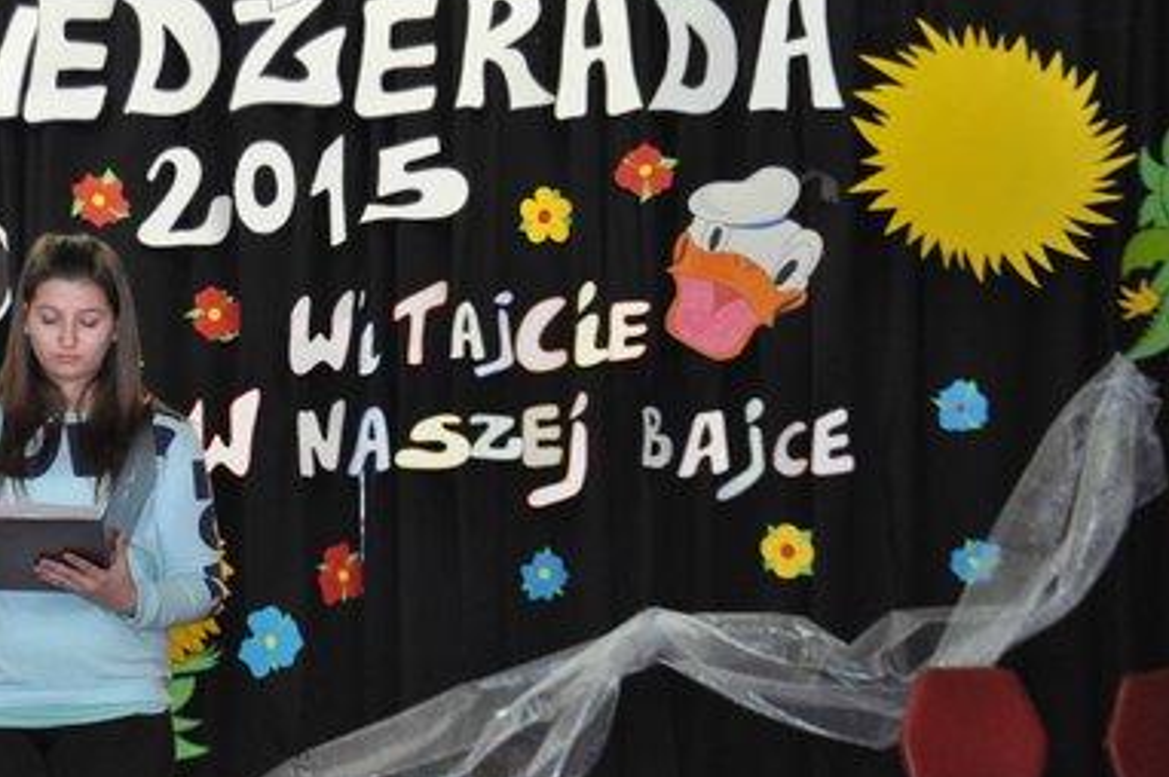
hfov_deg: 21.8
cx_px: 208
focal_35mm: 92
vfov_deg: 14.8
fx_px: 2985
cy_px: 474
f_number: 5
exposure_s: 1/60
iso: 800
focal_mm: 36
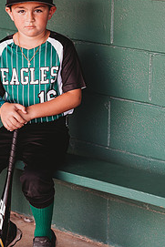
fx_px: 968
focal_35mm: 141
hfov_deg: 9.7
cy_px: 90
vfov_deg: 14.5
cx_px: 47
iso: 320
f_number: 2.8
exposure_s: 1/250
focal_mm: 85
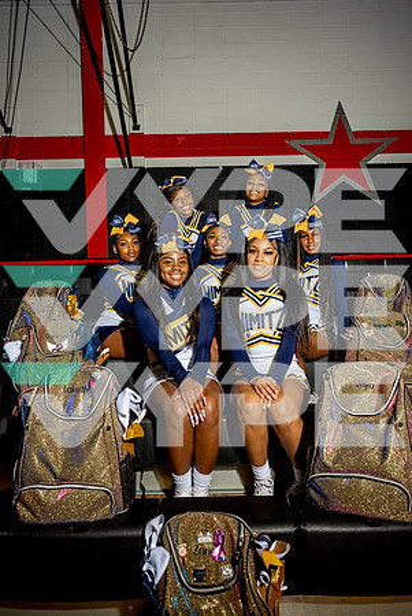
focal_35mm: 24
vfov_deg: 73.7
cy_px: 308
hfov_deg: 53.2
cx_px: 206
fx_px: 411
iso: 160
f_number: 5.6
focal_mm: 24
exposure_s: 1/250
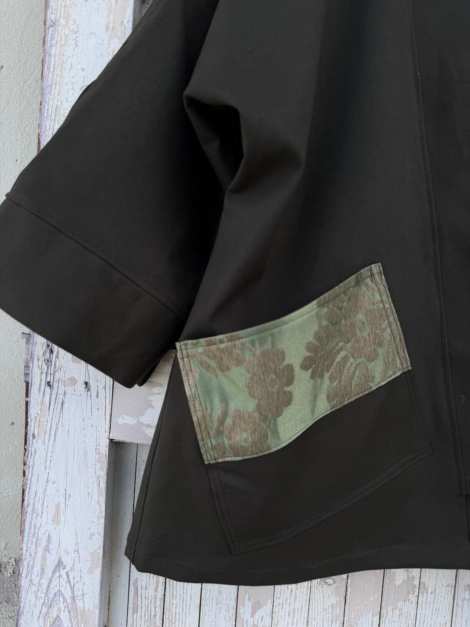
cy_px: 314
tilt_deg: -9.9
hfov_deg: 56.8
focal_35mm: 24
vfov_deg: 71.6
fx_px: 434
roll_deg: -4.0
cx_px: 235
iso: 100
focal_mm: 6.76
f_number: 1.78
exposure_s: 1/858
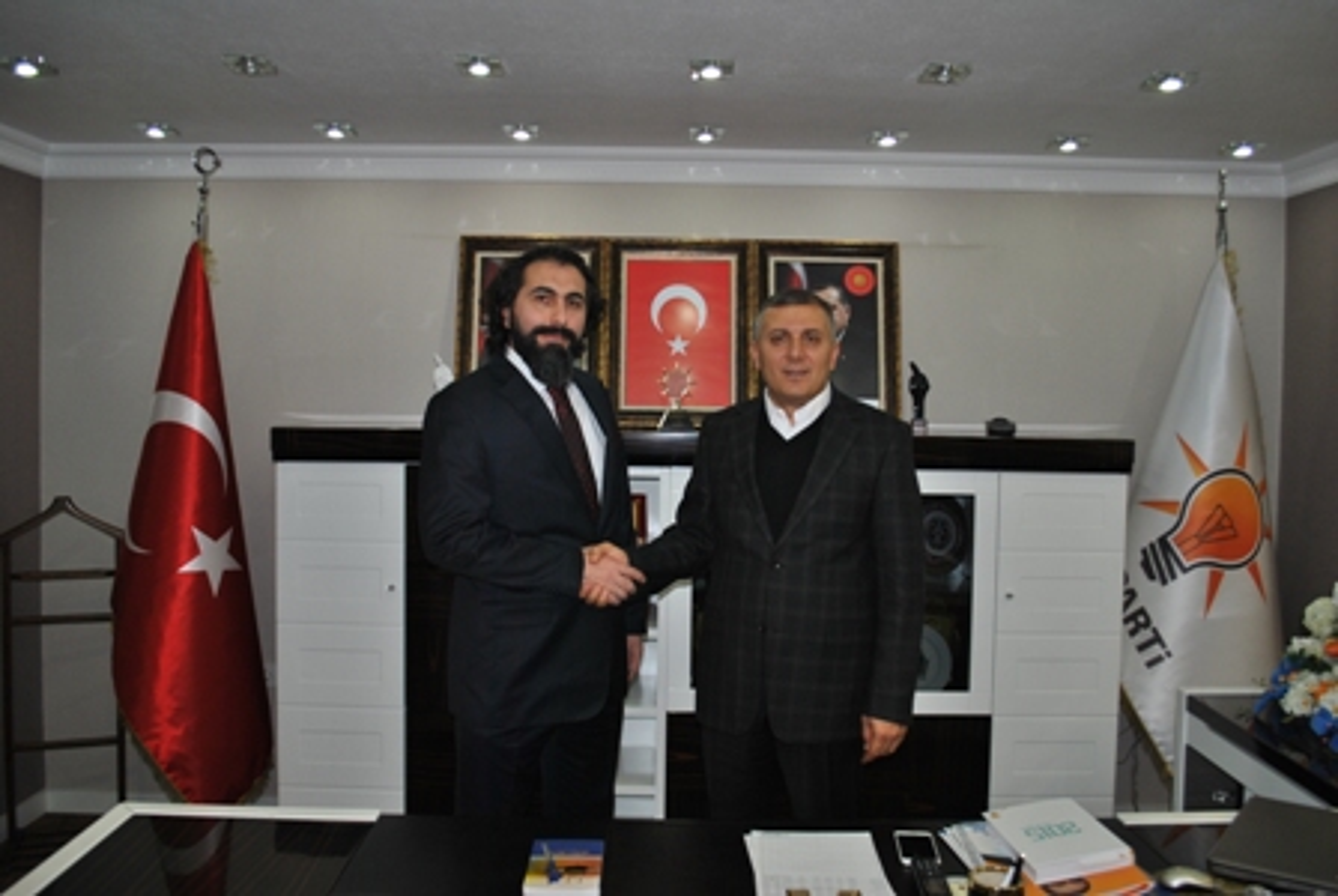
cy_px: 448
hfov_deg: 61.9
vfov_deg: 43.7
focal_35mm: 30
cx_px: 669
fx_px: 1116
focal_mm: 20
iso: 200
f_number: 3.8
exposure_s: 1/60
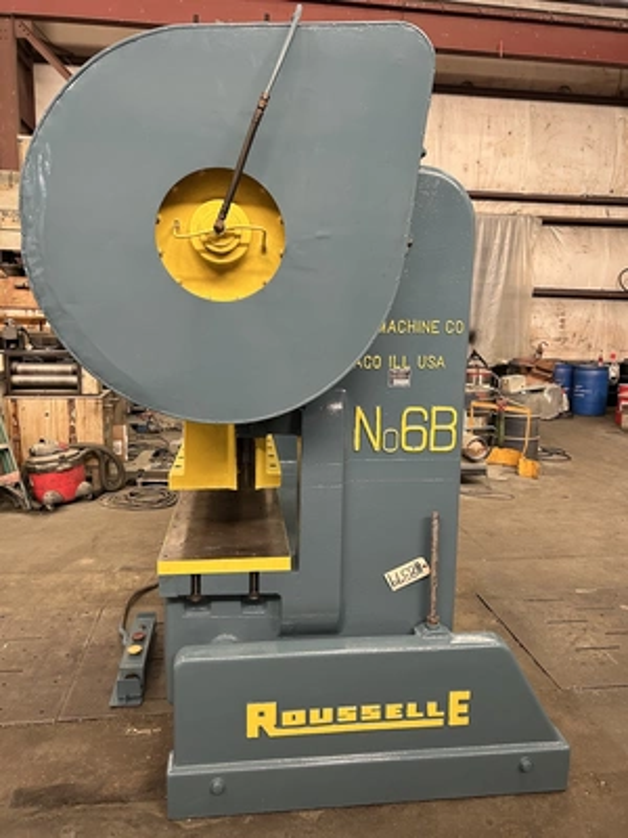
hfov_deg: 53.1
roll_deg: -0.9
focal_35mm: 26
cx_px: 314
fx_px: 629
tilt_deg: -10.3
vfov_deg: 67.3
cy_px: 419
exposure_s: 1/60
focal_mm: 5.7
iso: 200
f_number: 1.5
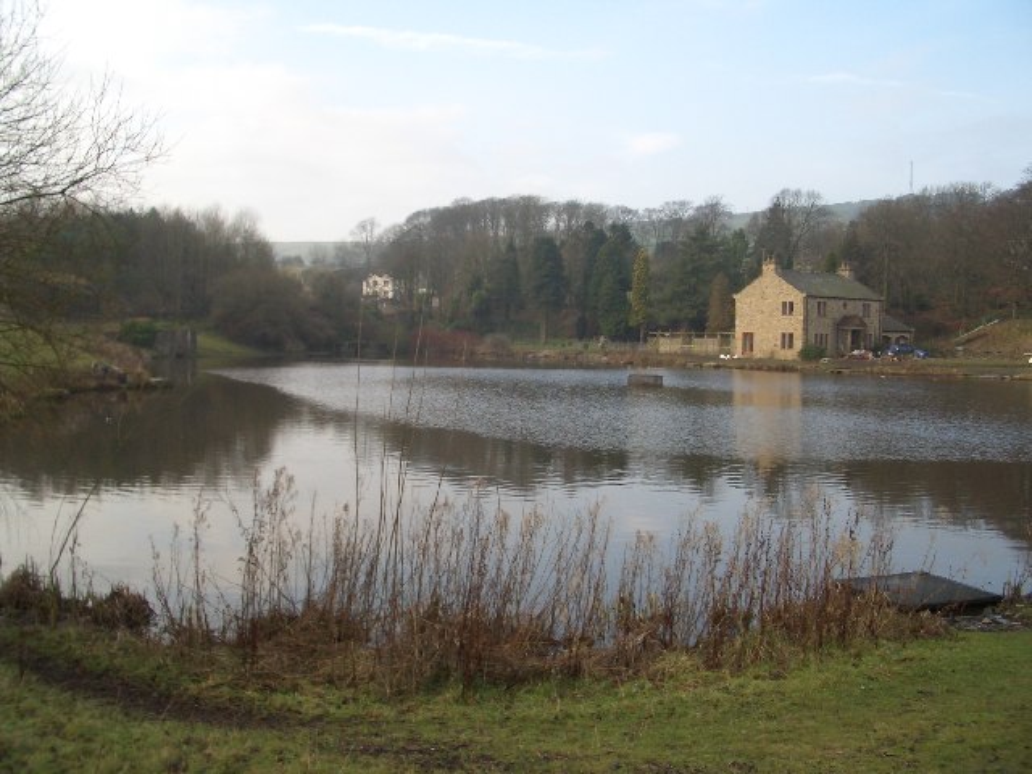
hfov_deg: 52.6
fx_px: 1043
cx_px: 516
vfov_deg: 40.7
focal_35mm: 35
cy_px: 387
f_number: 4.3
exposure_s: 1/320
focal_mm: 5.8
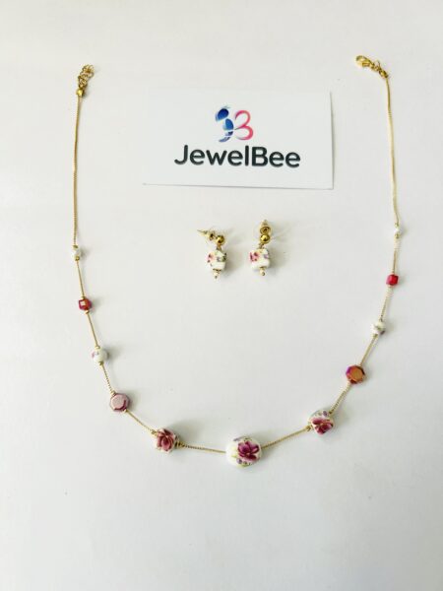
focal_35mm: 26
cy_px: 296
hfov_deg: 53.1
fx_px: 444
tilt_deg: -79.0
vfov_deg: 67.3
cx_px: 222
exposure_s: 1/100
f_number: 1.5
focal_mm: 5.7
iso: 125
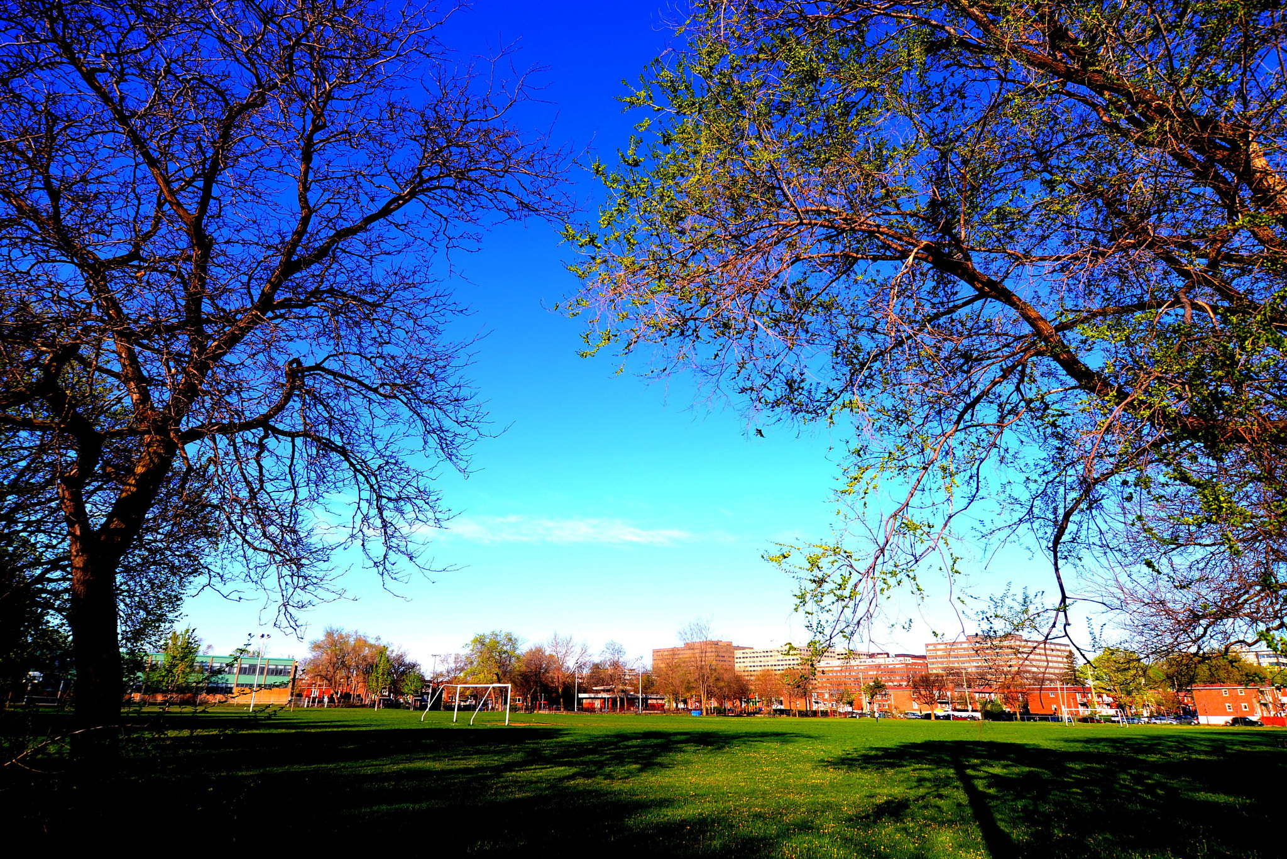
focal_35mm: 20
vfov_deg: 62.0
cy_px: 430
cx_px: 644
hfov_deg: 84.0
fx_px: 715
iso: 100
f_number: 8
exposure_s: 1/160
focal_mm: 20
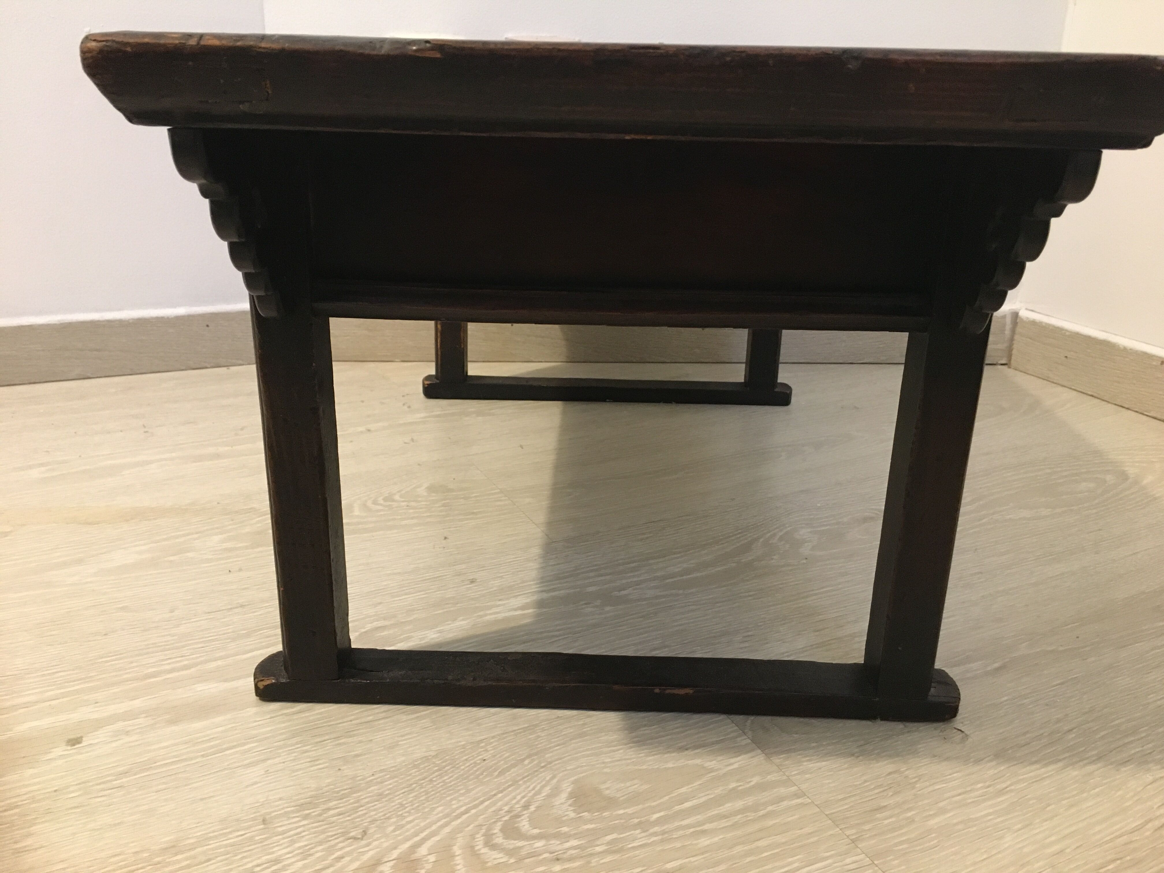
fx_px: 975
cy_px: 436
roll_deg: -1.9
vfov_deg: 48.2
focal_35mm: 29
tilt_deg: -20.8
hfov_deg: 61.7
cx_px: 582
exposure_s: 1/17
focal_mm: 4.15
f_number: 2.2
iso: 250
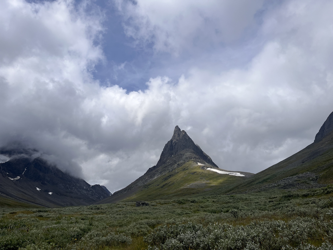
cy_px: 125
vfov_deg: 53.1
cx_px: 166
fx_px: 250
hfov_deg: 67.3
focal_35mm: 26
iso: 50
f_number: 1.6
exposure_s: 1/7874
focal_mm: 5.1
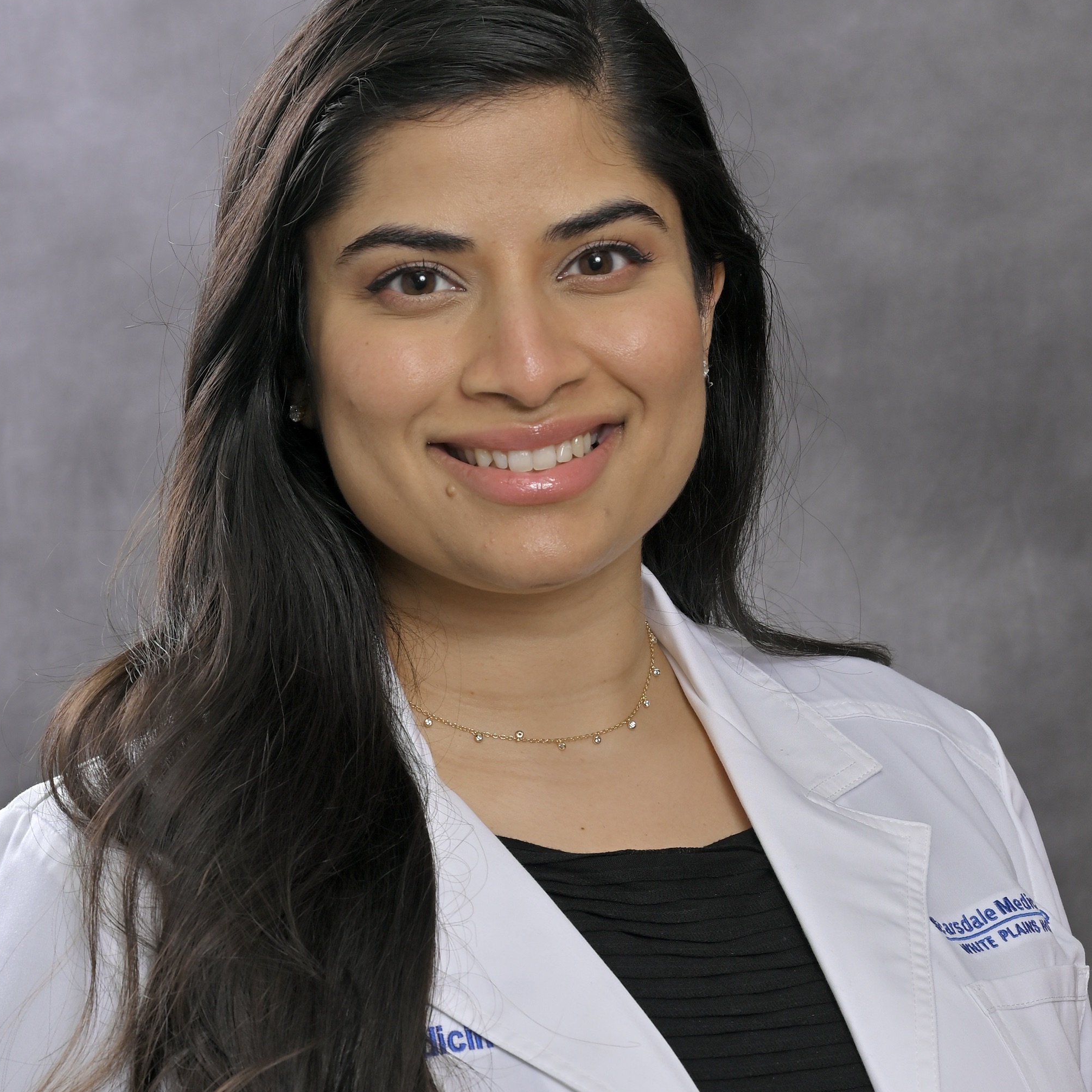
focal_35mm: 130
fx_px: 4640
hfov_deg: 13.4
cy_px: 883
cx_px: 515
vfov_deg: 13.4
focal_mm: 80
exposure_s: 1/100
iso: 100
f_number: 8
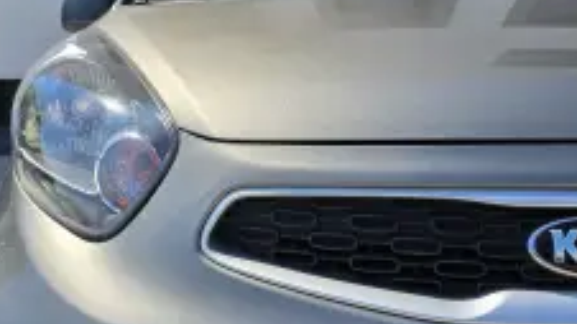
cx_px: 240
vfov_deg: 29.7
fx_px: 612
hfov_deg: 50.3
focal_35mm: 40
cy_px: 168
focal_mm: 6.3
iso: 12
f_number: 1.7
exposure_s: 1/852
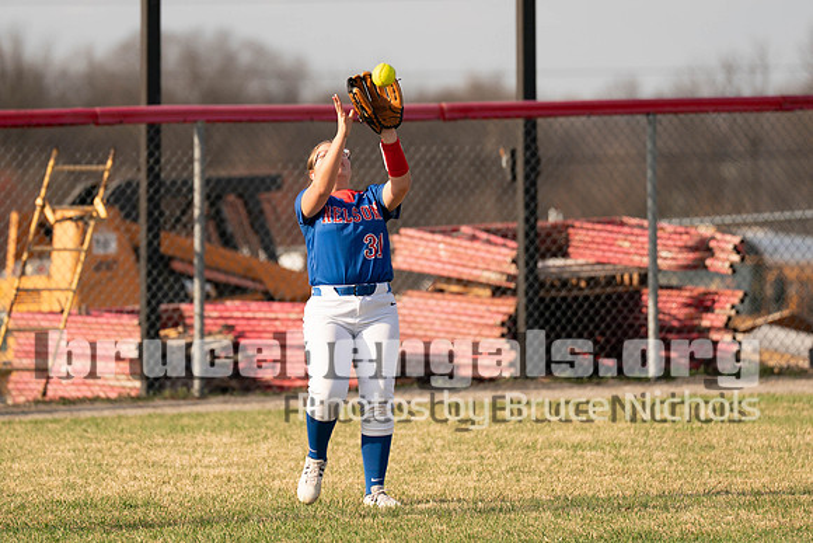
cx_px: 353
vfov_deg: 3.8
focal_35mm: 365
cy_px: 160
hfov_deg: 5.6
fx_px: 8241
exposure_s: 1/2000
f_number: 2.8
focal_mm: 200
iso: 160
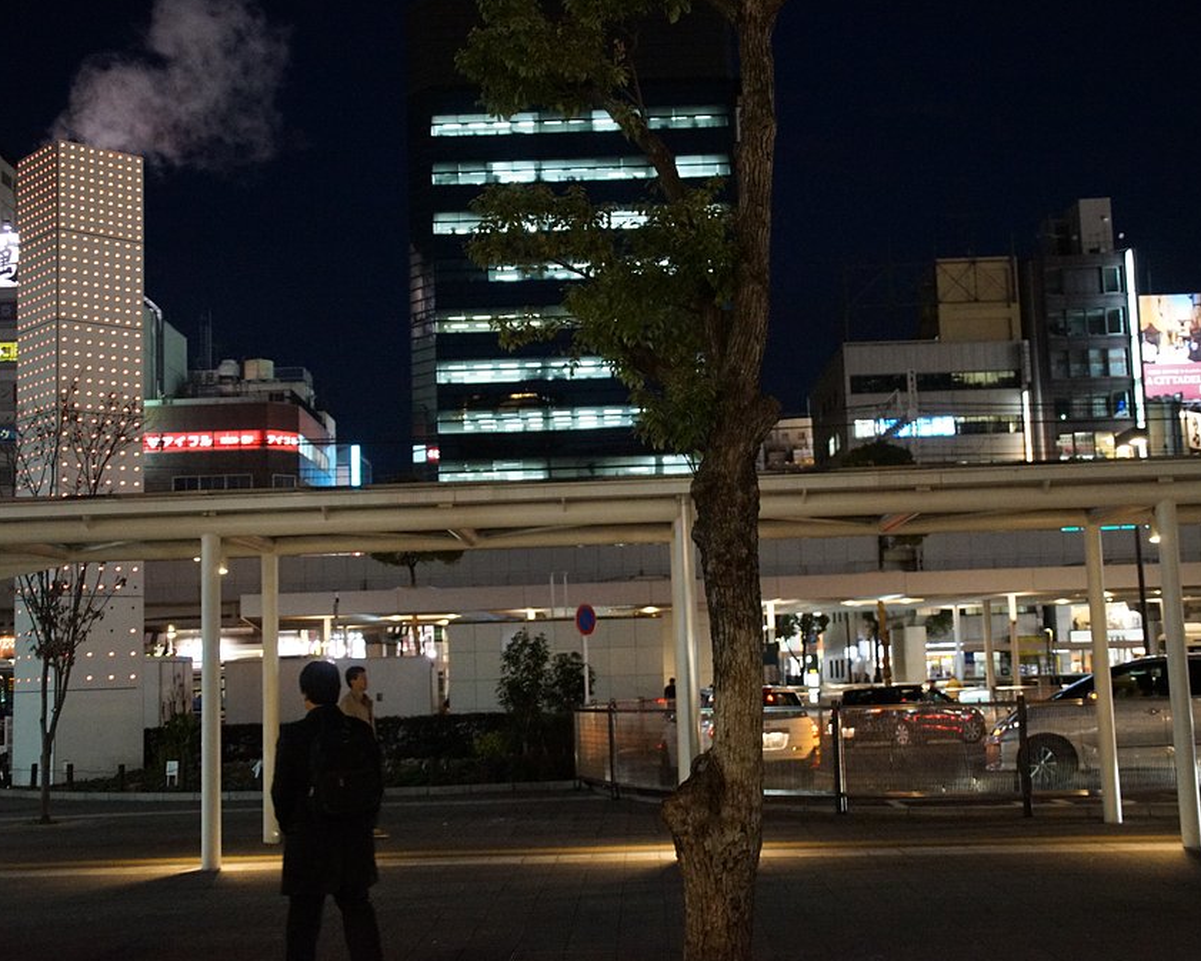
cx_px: 580
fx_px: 1422
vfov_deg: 37.3
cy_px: 478
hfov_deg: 45.8
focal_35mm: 40
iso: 6400
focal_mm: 35
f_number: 4
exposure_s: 1/50
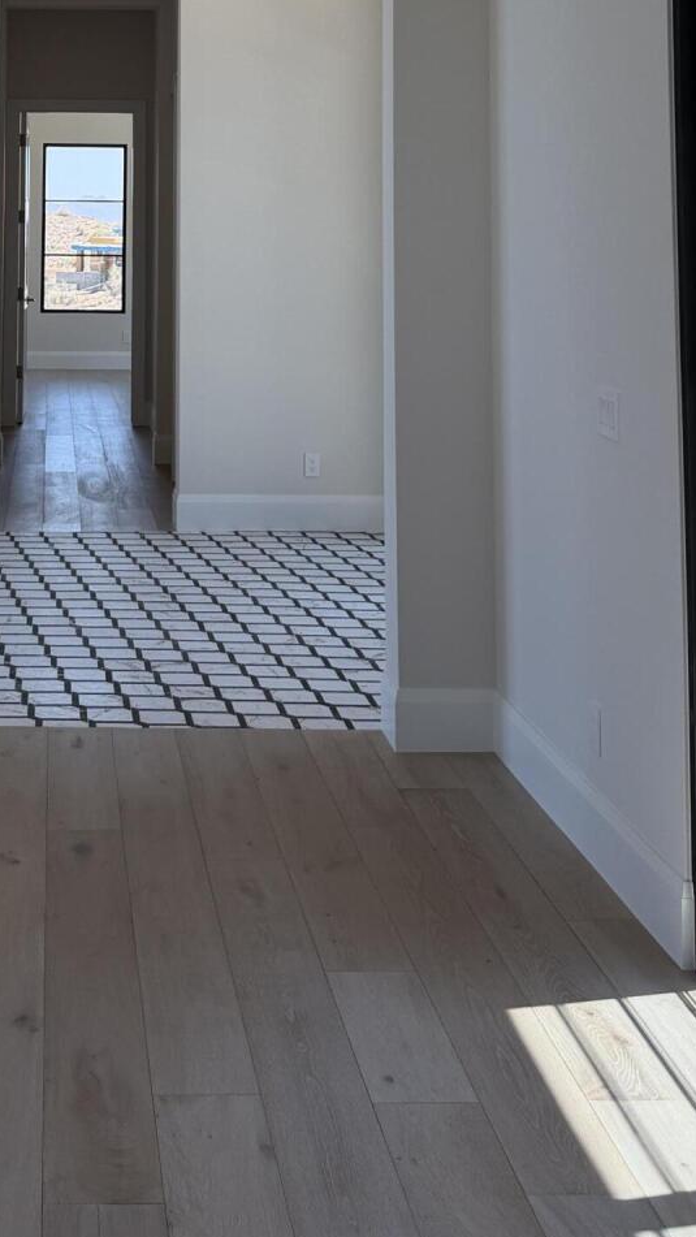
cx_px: 116
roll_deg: +0.3
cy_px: 70
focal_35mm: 55
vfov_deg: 35.1
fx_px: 1804
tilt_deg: +3.6
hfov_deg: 21.5
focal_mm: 6.76
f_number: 1.78
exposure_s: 1/677
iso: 80
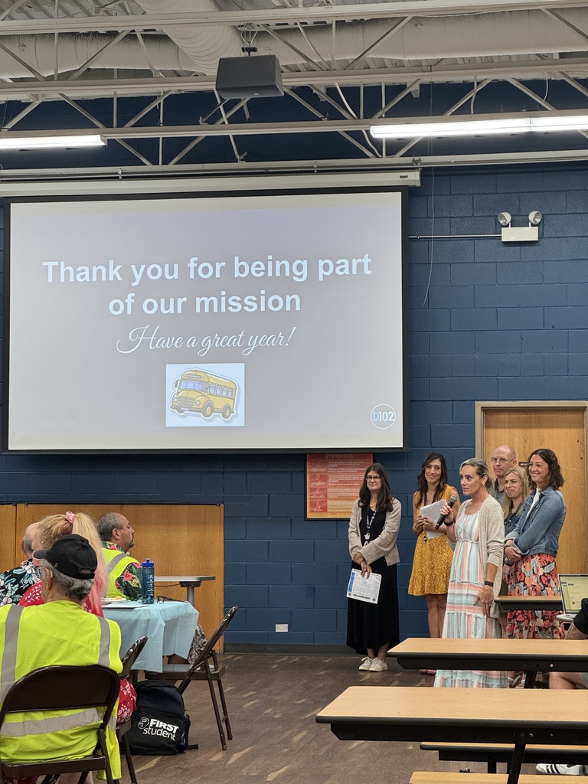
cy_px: 392
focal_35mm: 77
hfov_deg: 19.1
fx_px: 1744
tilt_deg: +4.1
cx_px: 294
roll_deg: -0.2
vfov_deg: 25.3
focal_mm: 9
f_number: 2.8
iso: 250
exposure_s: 1/120
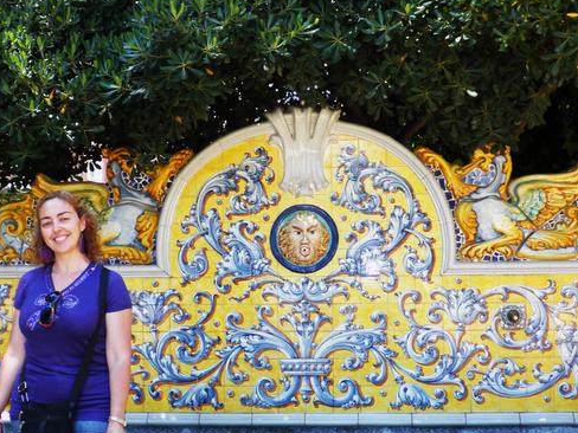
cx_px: 312
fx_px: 985
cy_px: 244
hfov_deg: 32.7
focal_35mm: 59
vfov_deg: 24.8
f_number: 3.5
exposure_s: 1/60
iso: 64
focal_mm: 6.3
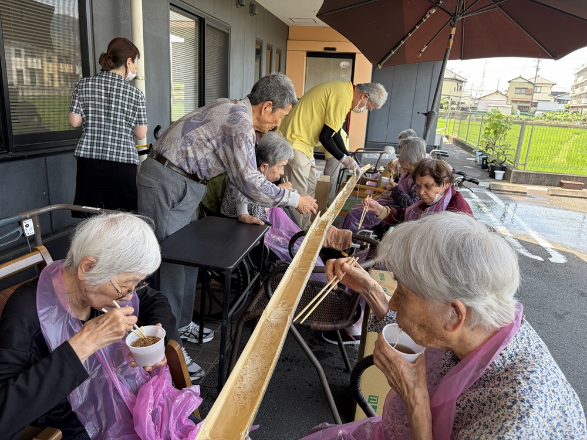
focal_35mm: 26
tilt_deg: -15.9
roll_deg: -2.9
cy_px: 220
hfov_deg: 67.3
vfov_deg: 53.1
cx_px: 294
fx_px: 441
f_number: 1.6
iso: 50
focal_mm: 5.96
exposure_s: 1/174
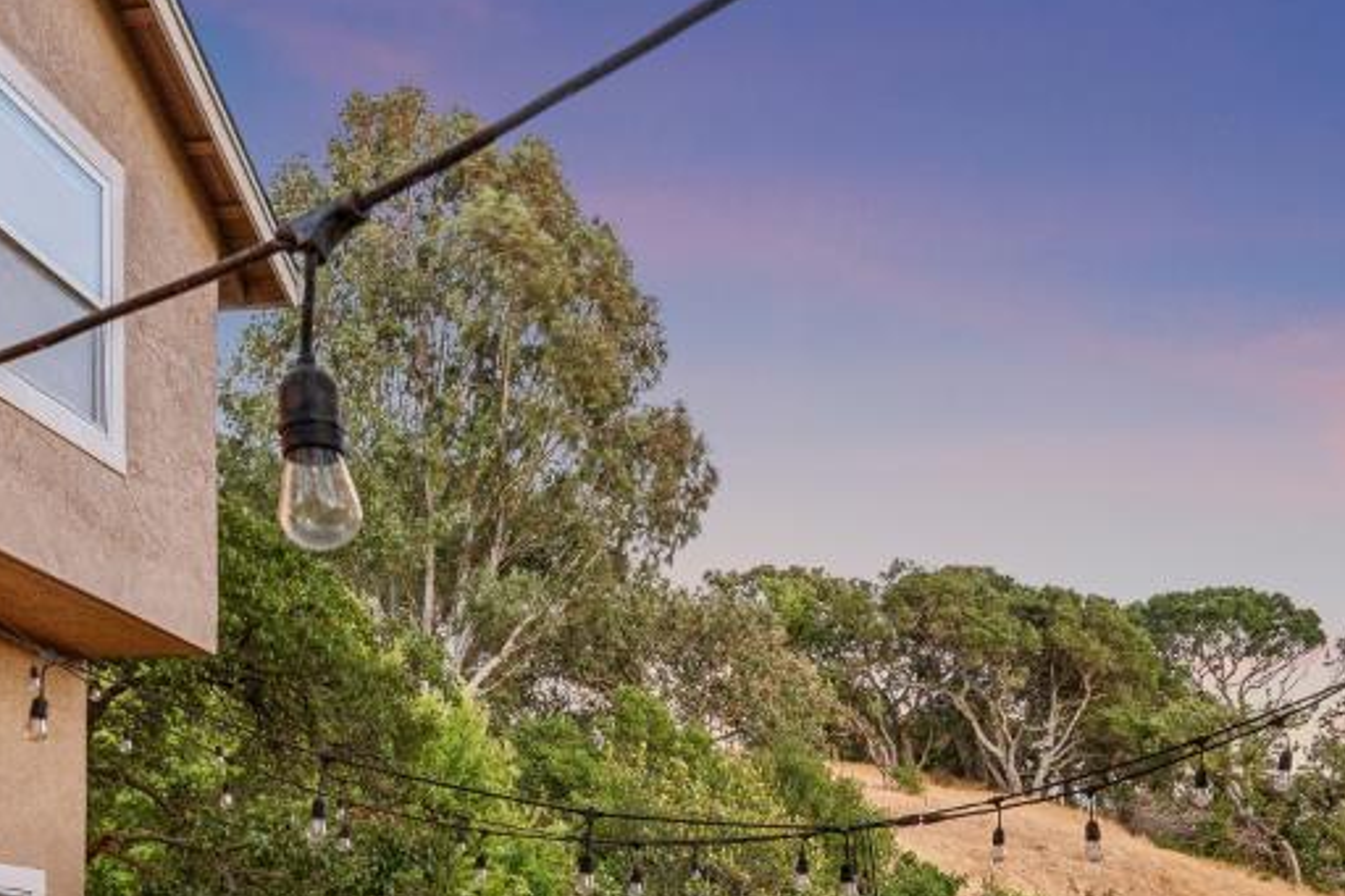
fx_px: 1531
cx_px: 683
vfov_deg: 28.7
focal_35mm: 41
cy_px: 1048
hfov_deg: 47.4
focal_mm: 14
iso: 250
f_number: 9
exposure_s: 1/2.5
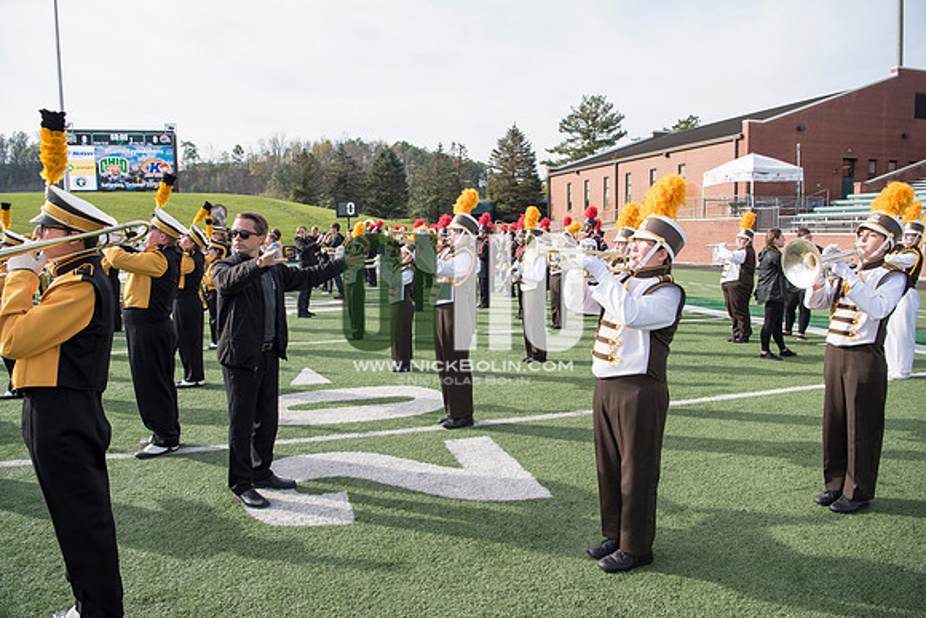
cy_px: 309
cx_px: 463
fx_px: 617
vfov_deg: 53.2
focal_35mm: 24
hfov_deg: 73.7
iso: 250
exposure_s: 1/800
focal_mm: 24
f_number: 5
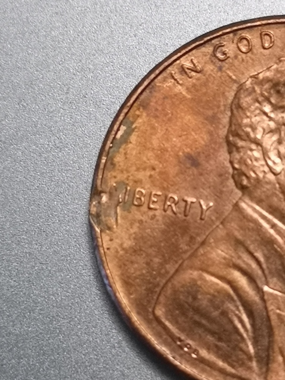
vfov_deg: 14.1
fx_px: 1537
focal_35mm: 140
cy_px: 190
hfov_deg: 10.6
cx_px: 142
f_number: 1.8
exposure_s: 1/50
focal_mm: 5.58
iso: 200
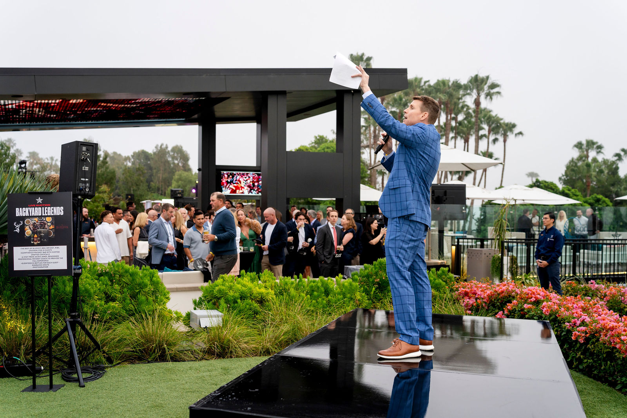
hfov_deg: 51.6
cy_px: 206
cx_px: 312
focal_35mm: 37
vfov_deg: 35.7
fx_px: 648
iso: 400
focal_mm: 35
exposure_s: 1/250
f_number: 2.8
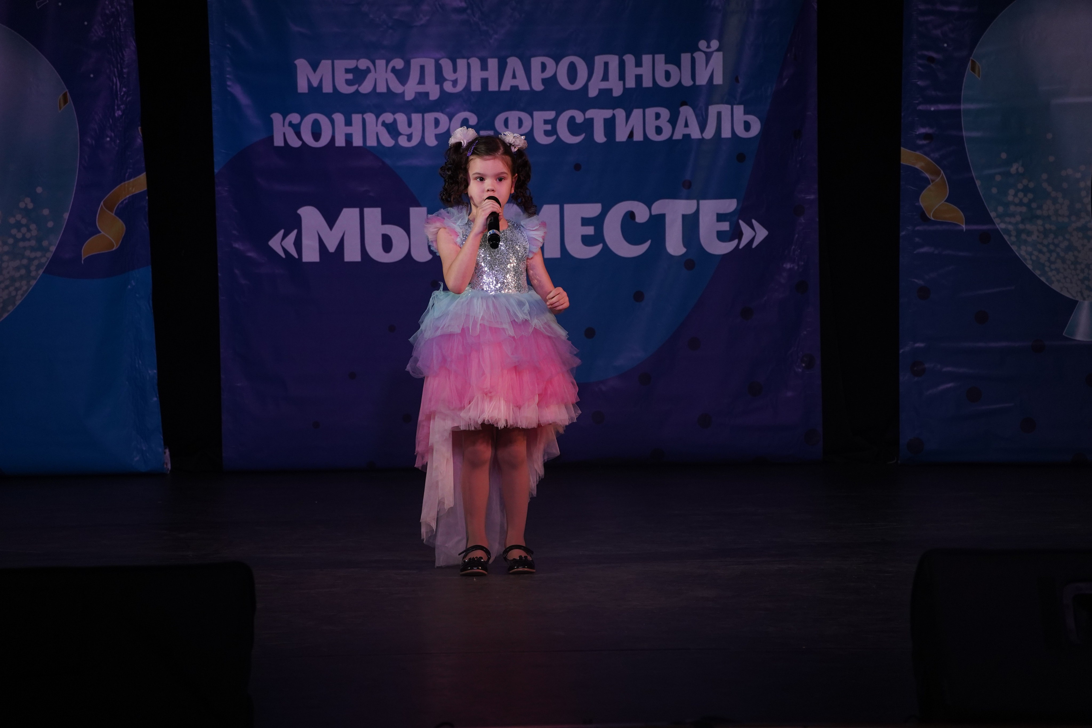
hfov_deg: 12.5
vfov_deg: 8.3
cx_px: 546
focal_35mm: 165
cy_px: 364
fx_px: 5005
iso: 2000
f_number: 5.6
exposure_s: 1/400
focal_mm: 165
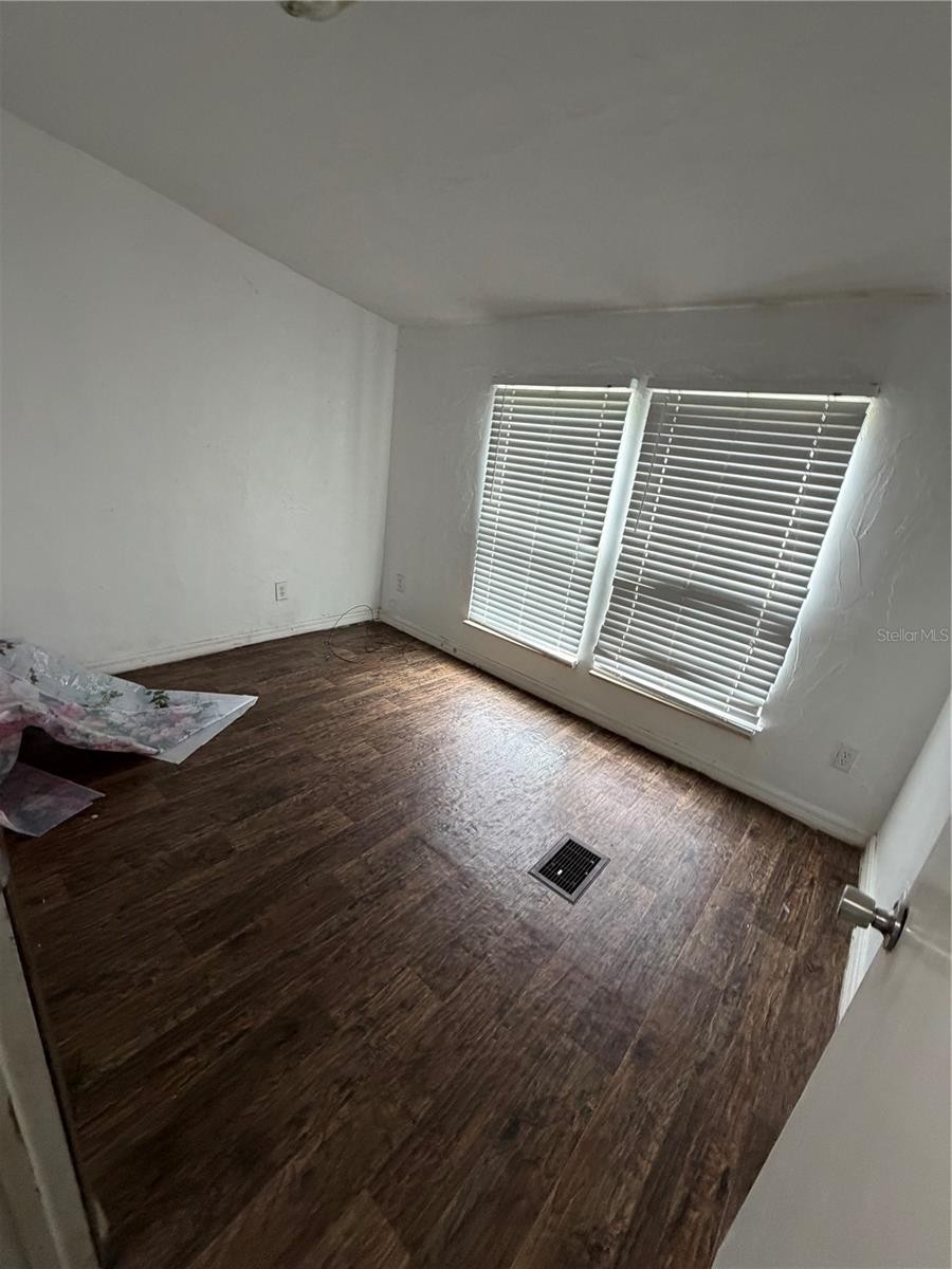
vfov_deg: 102.1
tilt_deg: -21.0
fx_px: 513
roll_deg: -6.8
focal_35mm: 14
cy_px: 634
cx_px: 476
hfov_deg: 85.7
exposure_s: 1/60
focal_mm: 2.22
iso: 320
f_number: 2.2
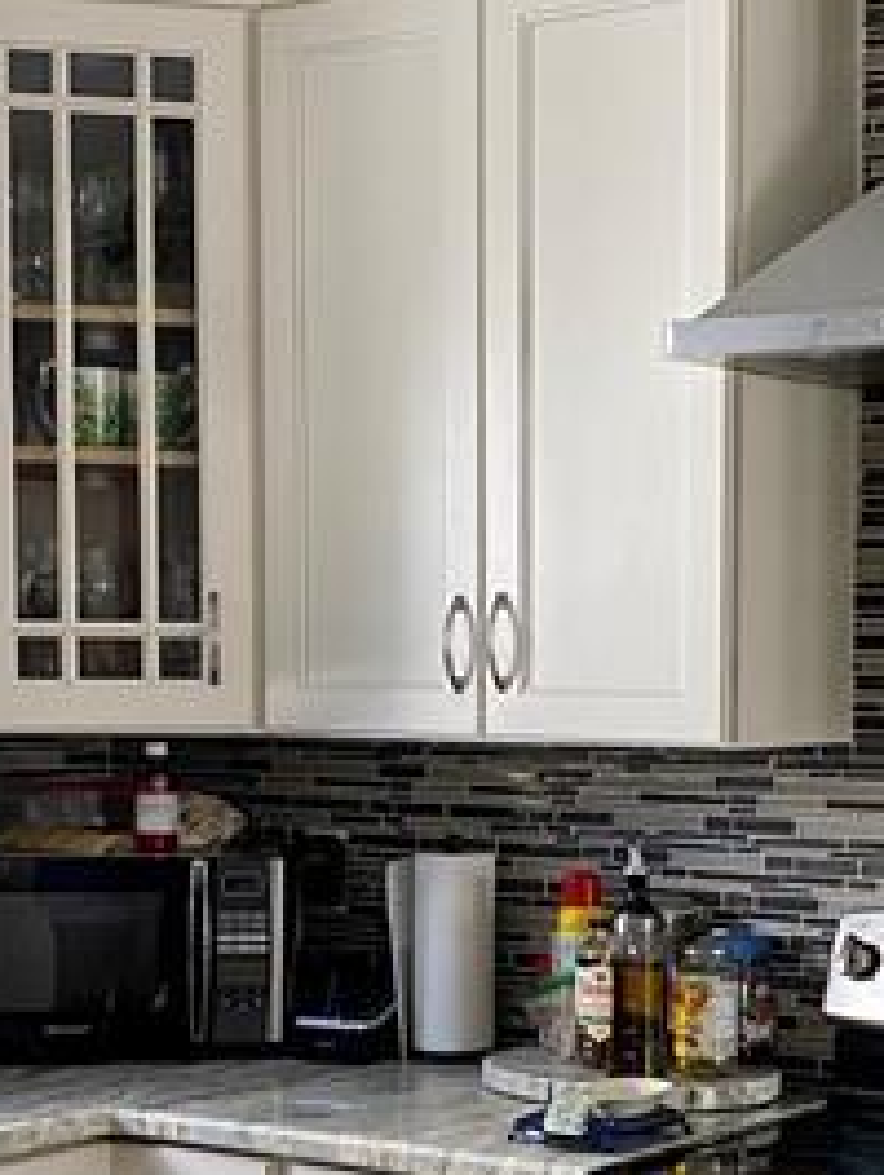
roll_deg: -1.0
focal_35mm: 75
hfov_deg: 19.5
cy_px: 813
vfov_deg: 25.8
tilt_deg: -1.9
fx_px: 2550
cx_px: 685
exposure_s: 1/81
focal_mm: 4.25
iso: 125
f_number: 1.8
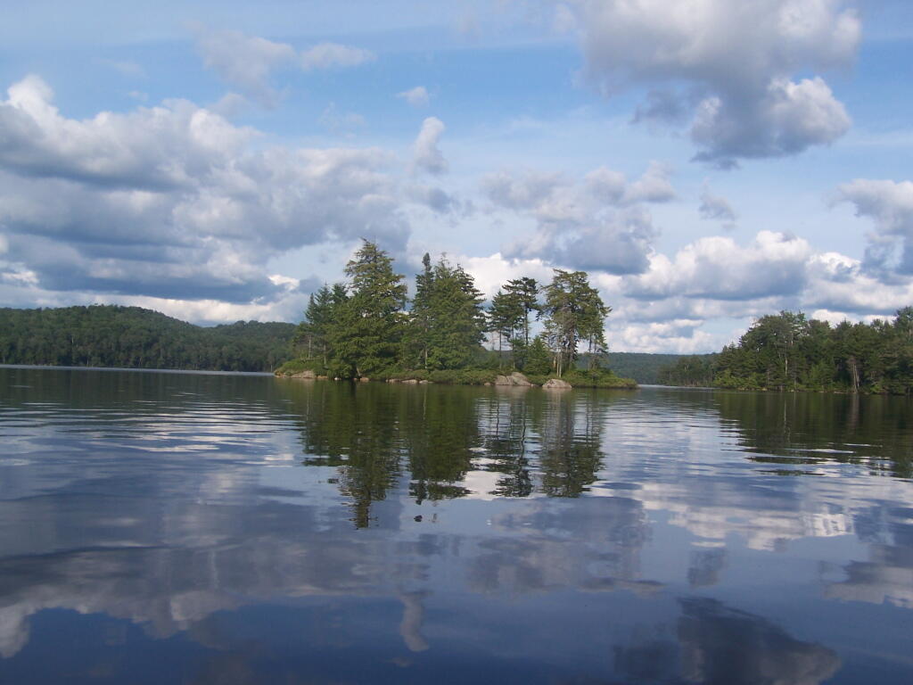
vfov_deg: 37.7
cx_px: 456
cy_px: 342
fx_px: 1002
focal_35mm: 38
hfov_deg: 49.0
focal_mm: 6.3
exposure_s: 1/800
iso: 80
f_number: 4
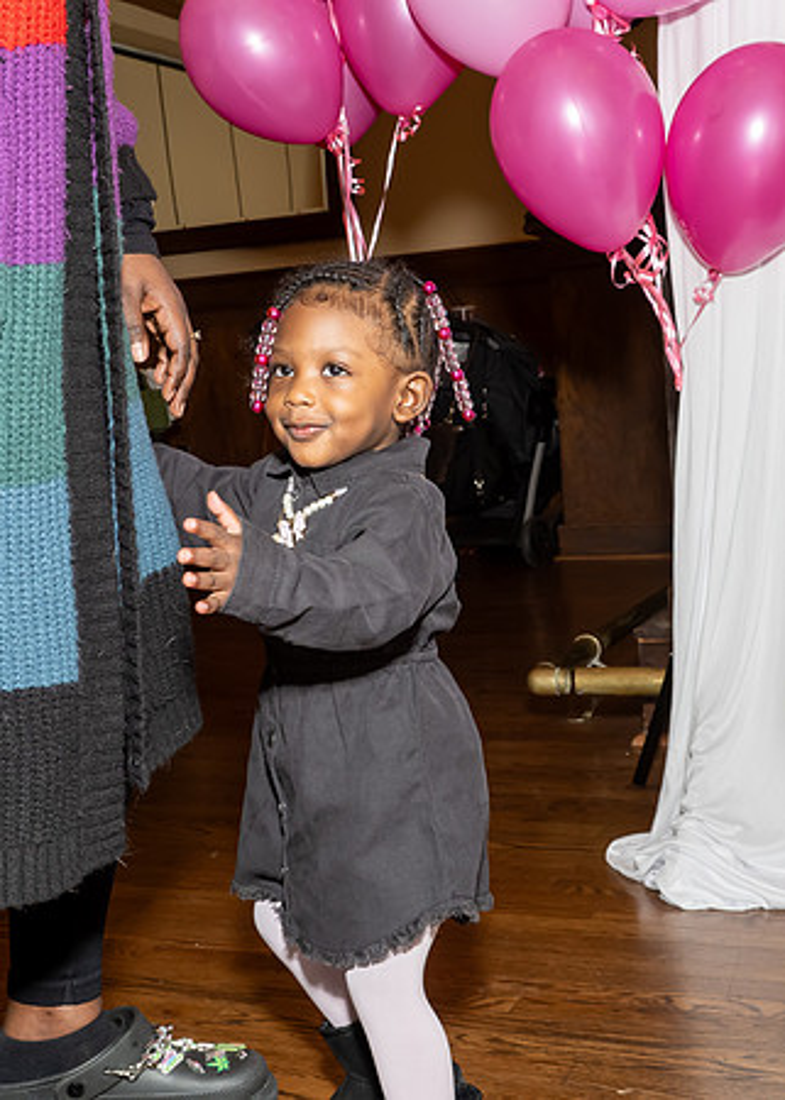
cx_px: 263
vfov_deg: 36.4
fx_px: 1670
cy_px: 493
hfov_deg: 26.3
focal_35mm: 53
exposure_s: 1/200
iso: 640
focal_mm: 22
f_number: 7.1
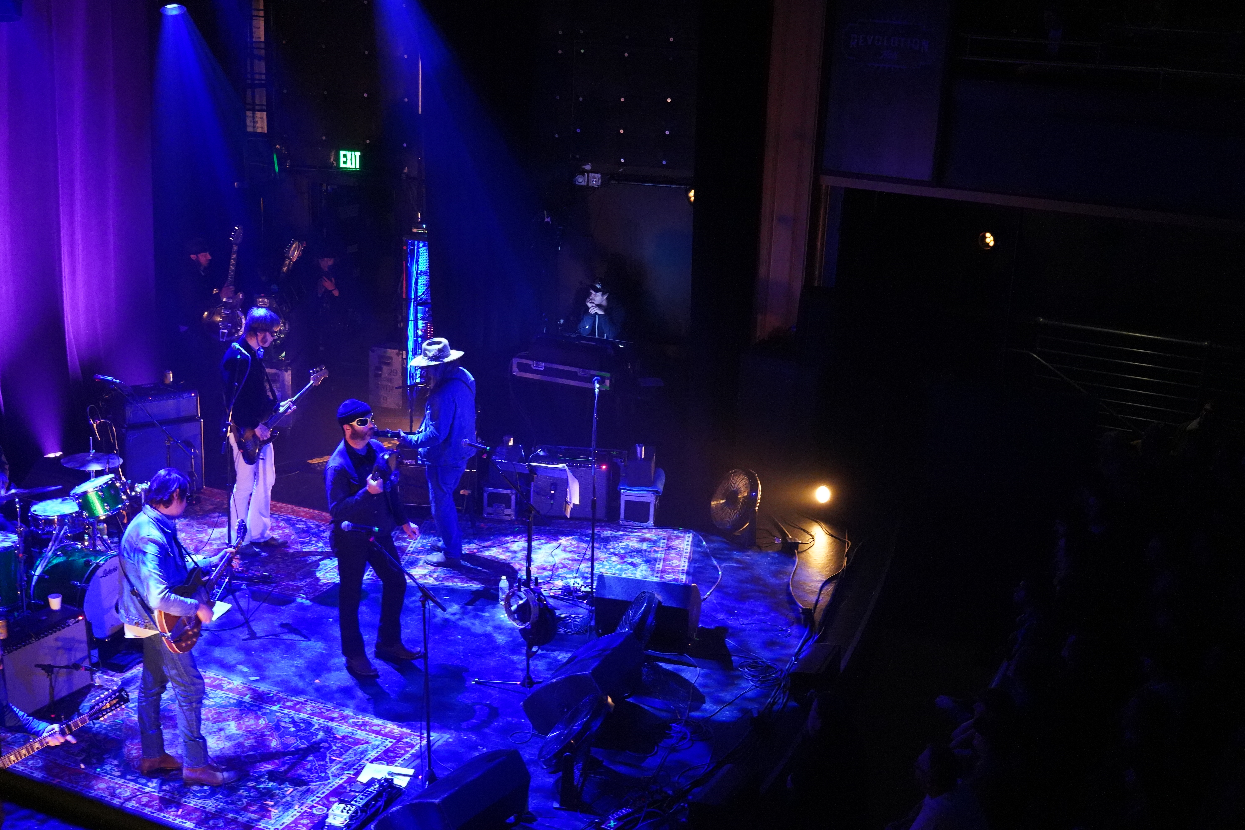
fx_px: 1487
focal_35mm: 43
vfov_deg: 31.2
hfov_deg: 45.4
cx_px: 622
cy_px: 415
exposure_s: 1/50
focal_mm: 43
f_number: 4
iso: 12800
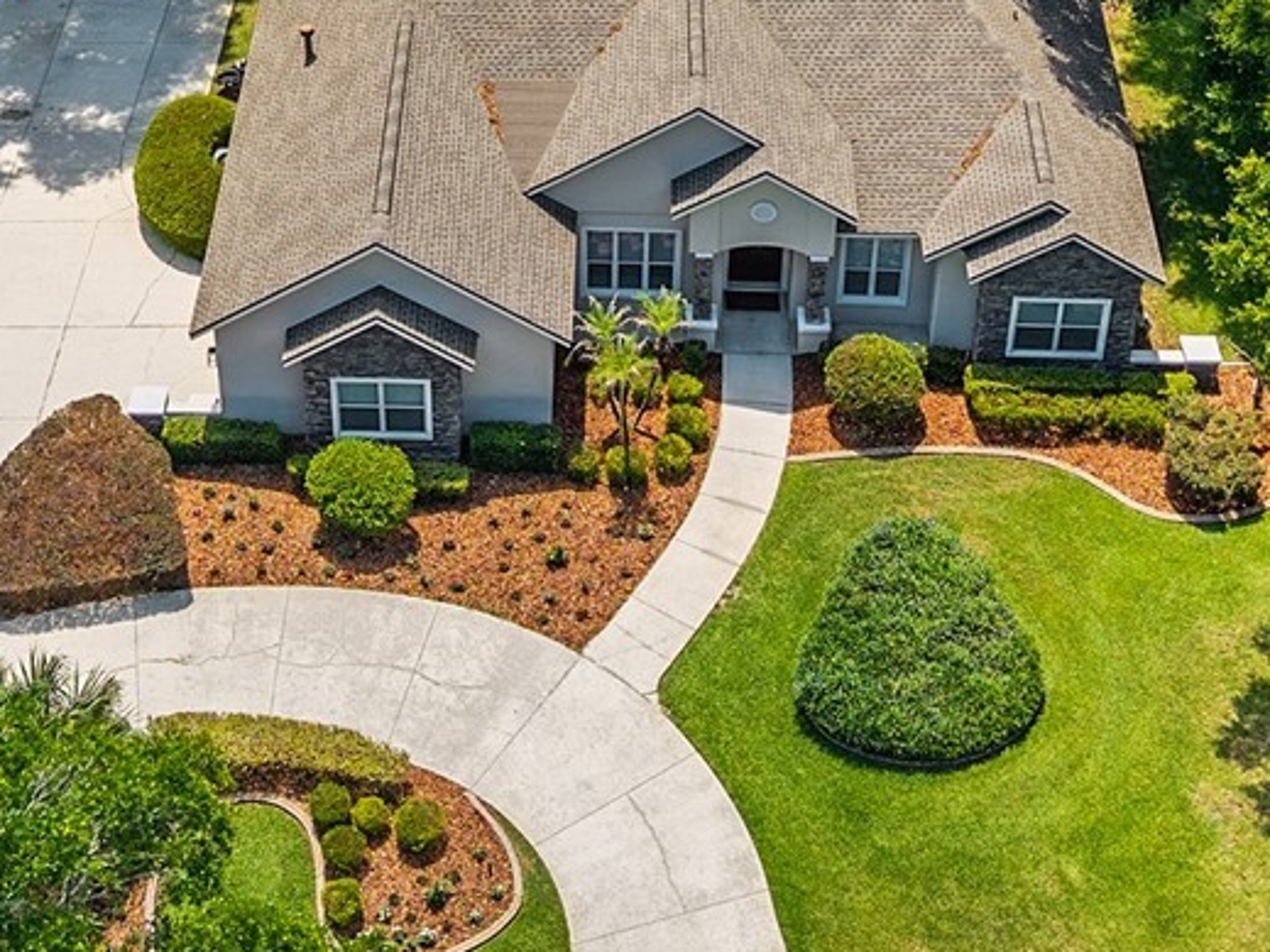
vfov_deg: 19.1
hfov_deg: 26.3
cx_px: 590
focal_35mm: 74
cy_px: -73
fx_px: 2714
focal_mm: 8.67
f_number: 1.8
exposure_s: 1/1500
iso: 170
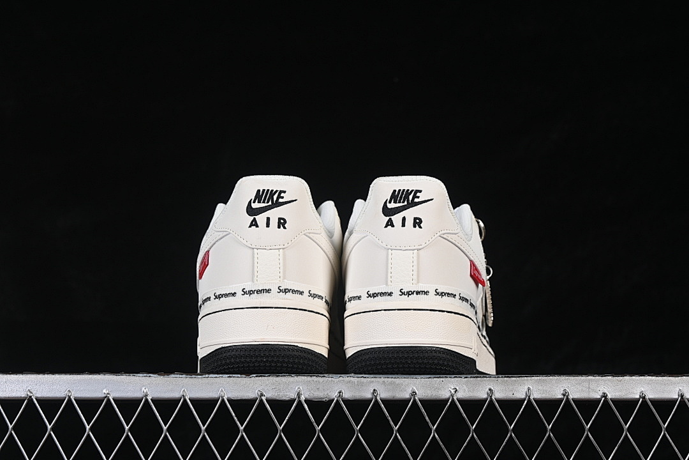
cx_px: 344
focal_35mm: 75
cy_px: 230
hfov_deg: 27.0
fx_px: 1435
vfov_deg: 18.2
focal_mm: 50
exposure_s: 1/80
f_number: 8
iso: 160
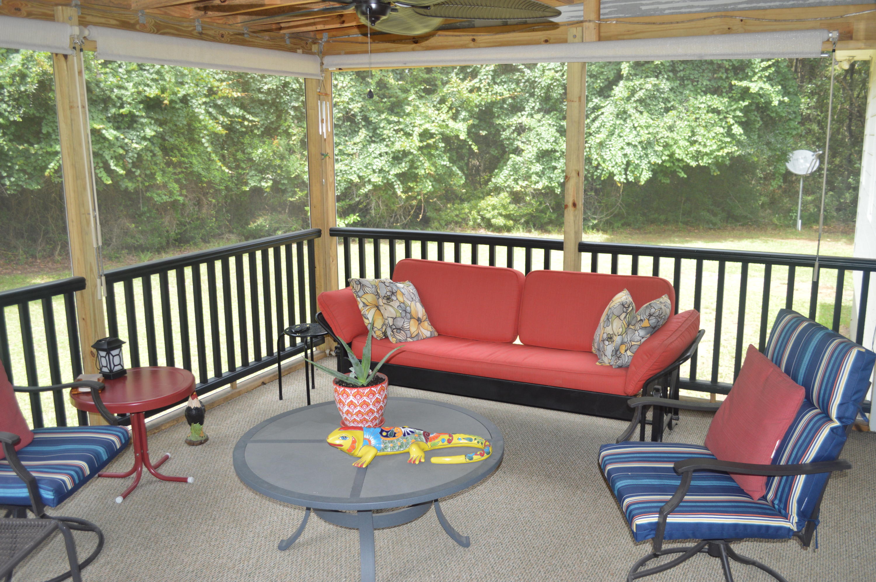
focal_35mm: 30
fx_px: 729
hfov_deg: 62.0
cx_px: 438
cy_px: 291
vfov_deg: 43.5
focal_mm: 20
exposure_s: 1/200
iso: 400
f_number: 3.8
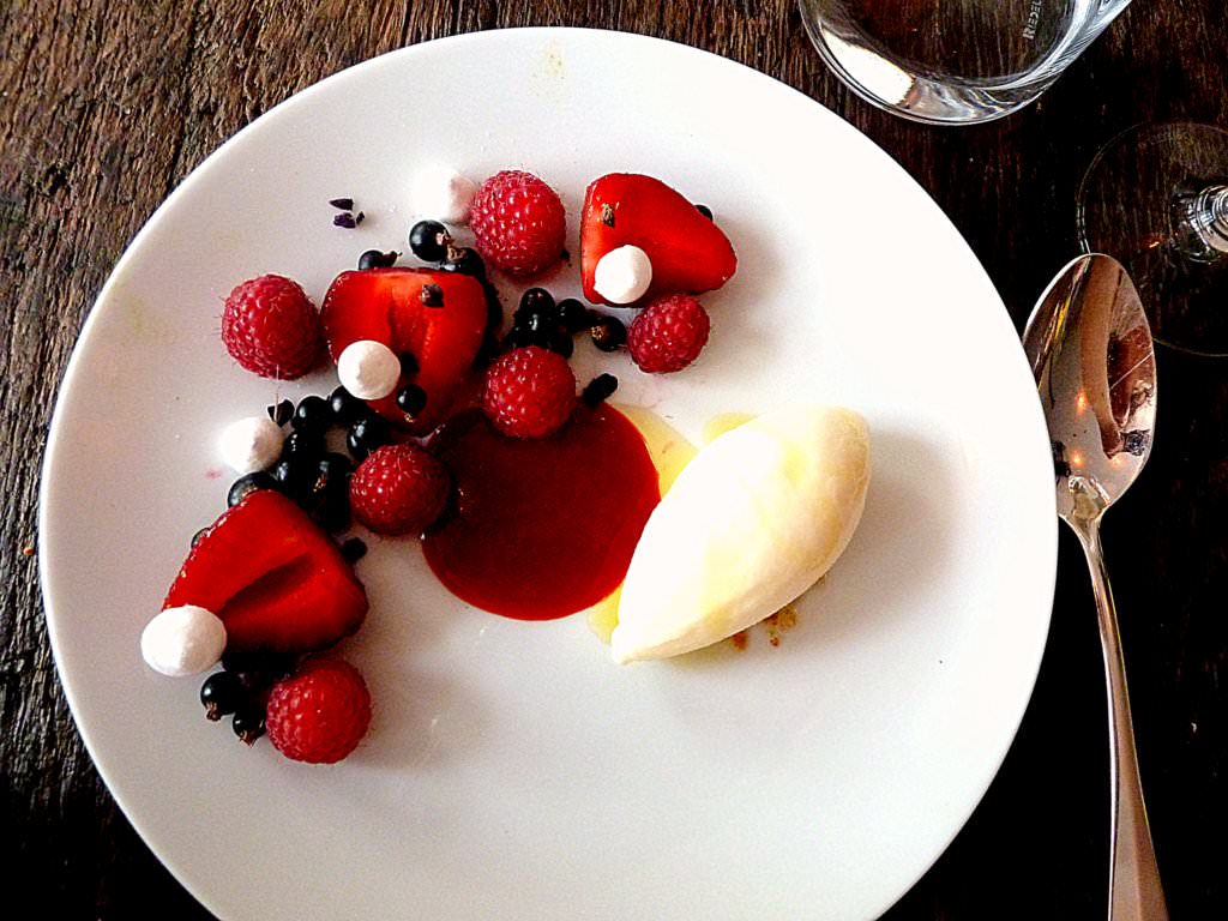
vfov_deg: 54.9
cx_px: 614
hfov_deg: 69.4
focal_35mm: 25
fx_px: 887
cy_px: 460
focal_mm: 4.1
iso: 400
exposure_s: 1/30
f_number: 3.3
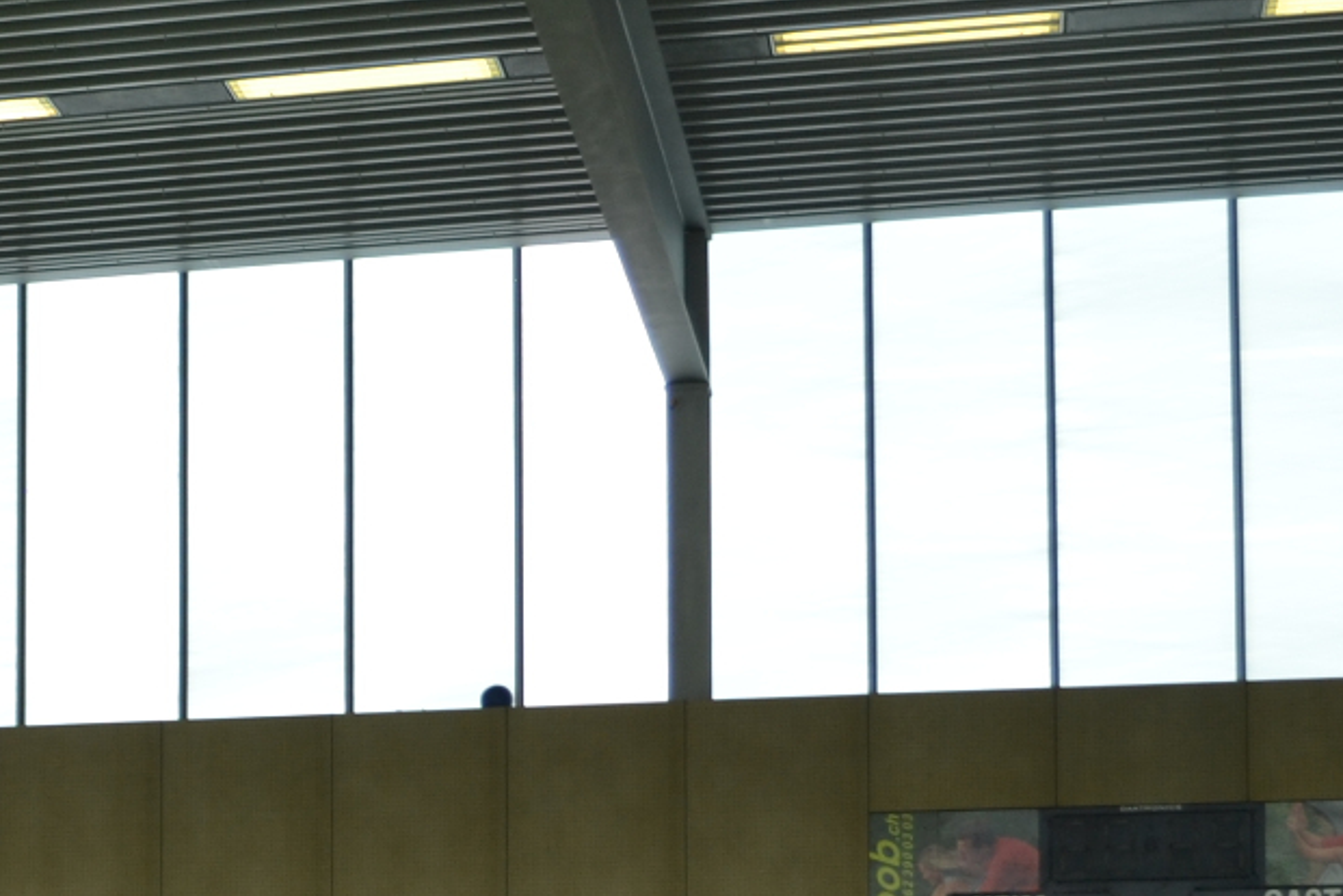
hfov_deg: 19.3
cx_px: -311
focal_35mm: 99
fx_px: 3693
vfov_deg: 13.3
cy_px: 1211
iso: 125
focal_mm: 20
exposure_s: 1/125
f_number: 4
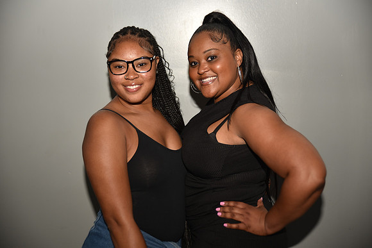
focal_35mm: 52
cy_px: 124
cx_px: 186
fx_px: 537
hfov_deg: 38.2
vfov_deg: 26.0
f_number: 3.5
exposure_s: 1/125
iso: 320
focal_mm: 52
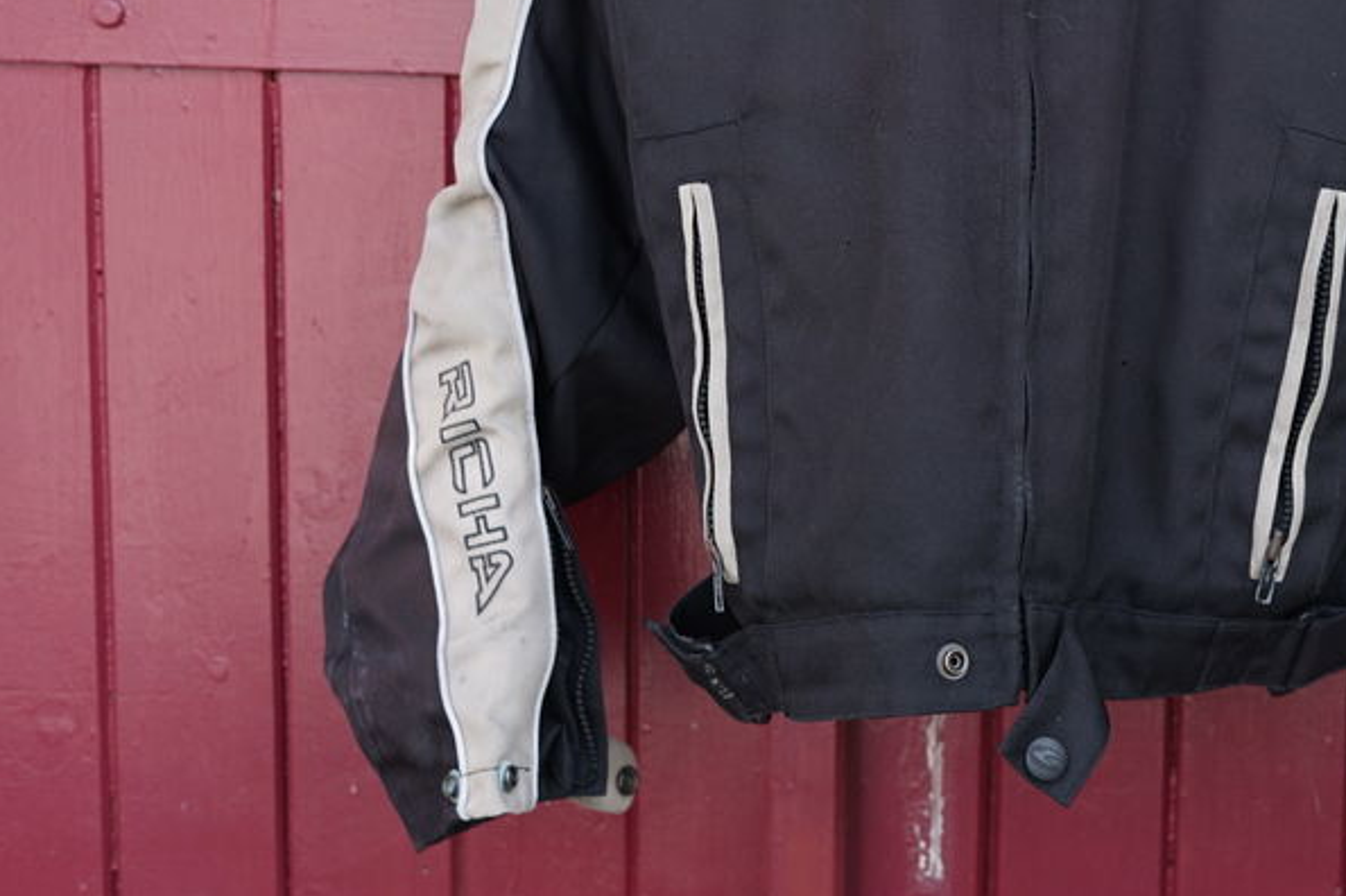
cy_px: 191
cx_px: 1095
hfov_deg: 23.8
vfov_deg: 16.1
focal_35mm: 84
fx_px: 3139
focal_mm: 50
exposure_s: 1/60
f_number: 4
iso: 100
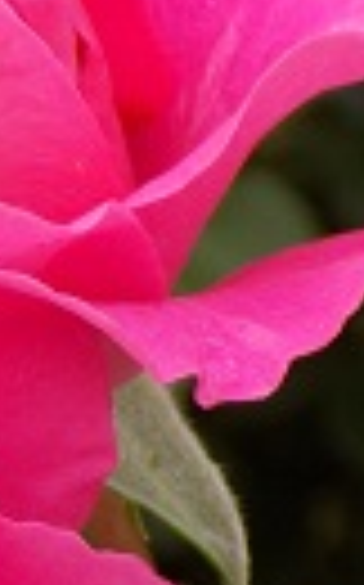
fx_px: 6681
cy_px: 446
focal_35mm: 420
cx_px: -611
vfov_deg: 5.0
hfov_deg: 3.1
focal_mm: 19.1
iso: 80
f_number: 4.7
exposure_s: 1/80
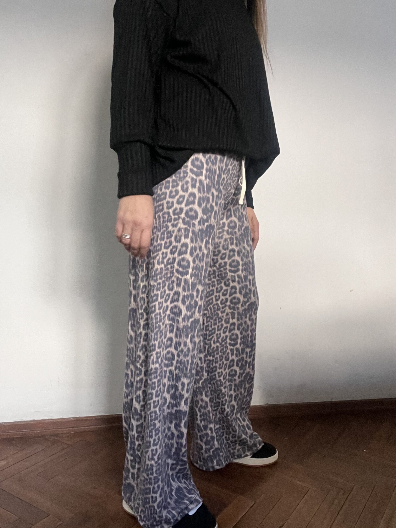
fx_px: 458
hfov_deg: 46.8
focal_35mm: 30
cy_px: 264
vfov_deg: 60.0
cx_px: 198
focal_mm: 2.71
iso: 400
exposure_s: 1/57
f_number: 2.2
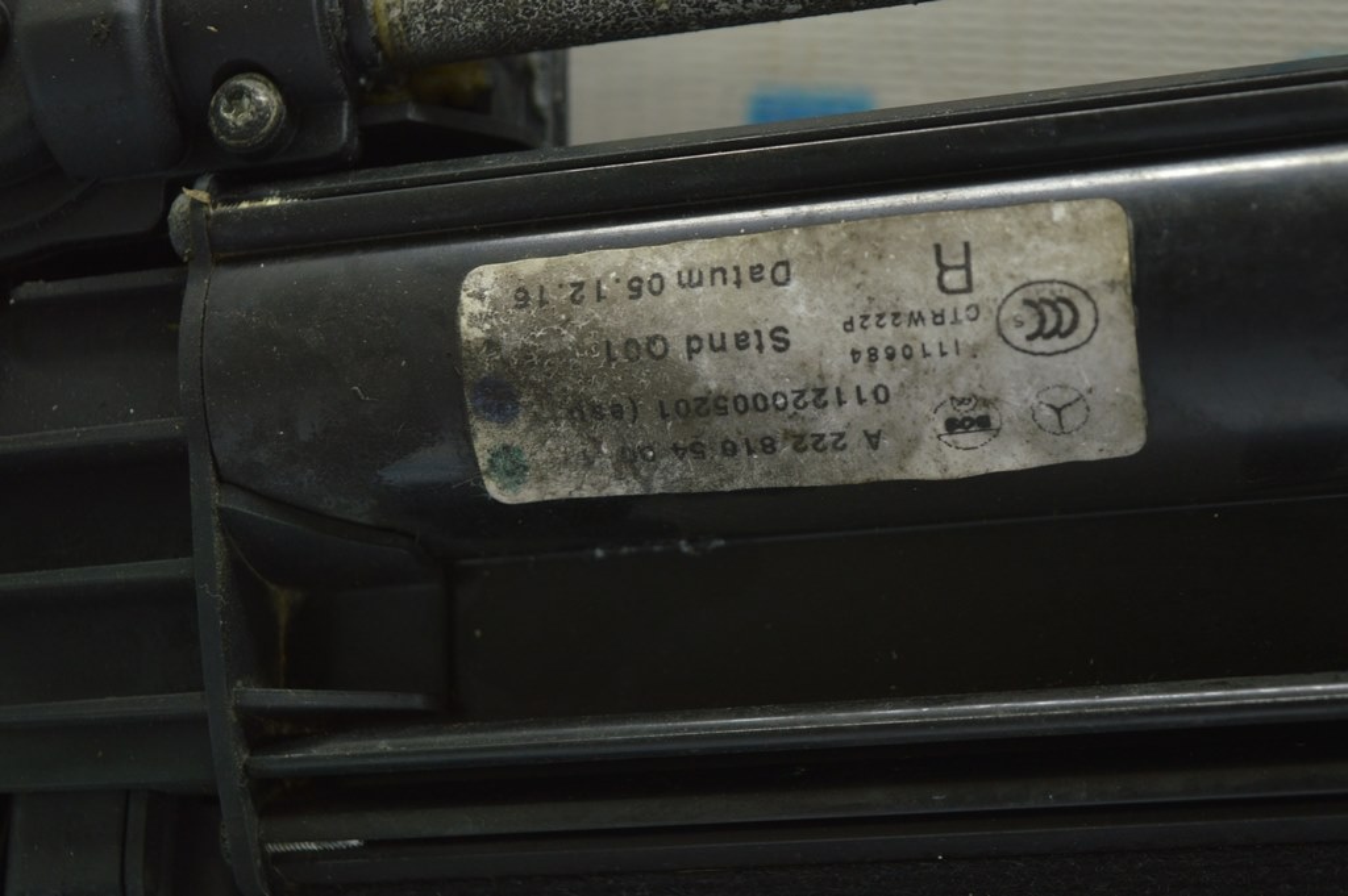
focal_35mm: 69
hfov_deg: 29.3
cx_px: 674
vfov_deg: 19.7
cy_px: 448
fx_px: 2582
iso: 400
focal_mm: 46
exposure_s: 1/20
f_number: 5.6
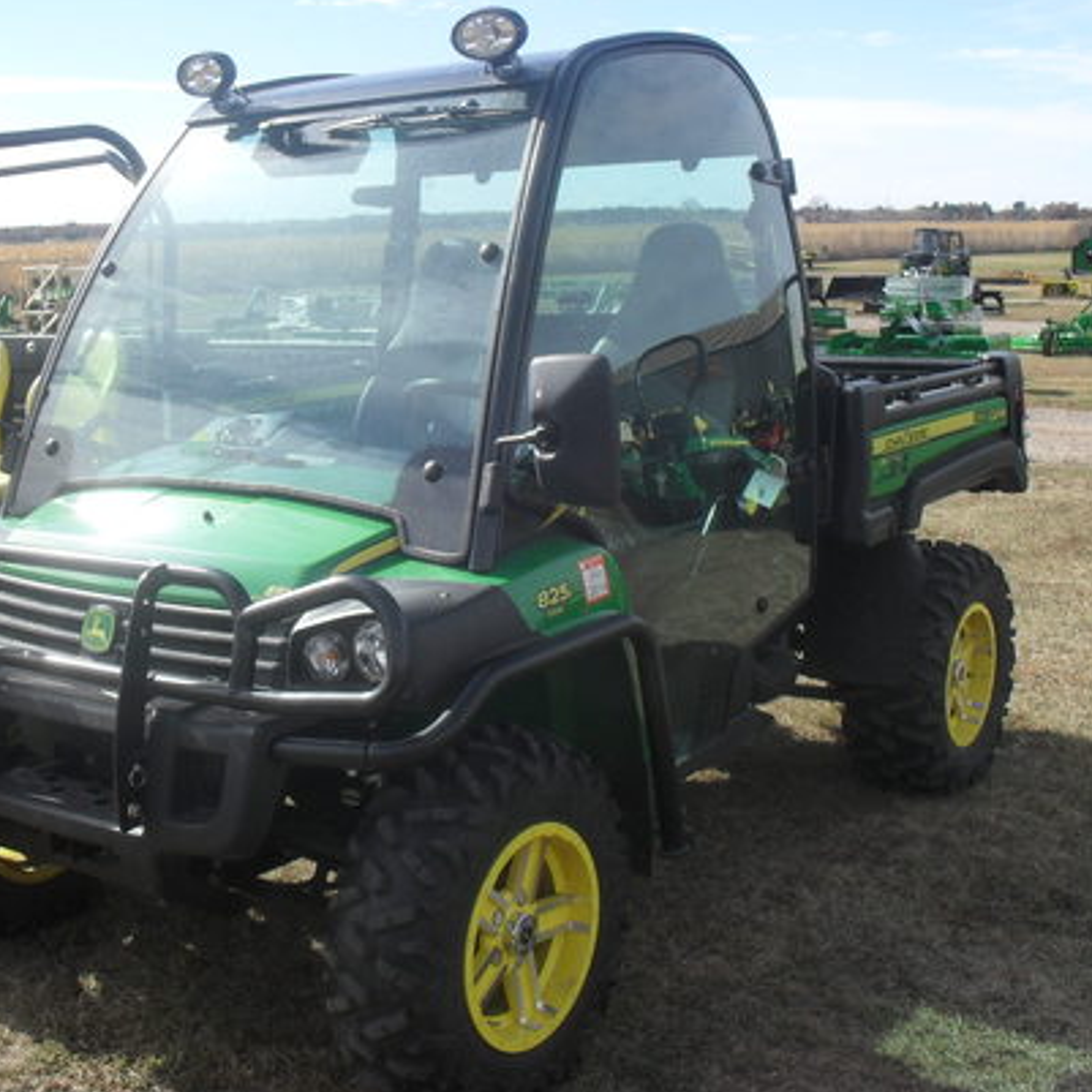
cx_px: 468
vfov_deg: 40.0
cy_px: 539
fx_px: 1499
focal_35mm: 42
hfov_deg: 39.9
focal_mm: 6.3
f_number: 8.4
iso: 100
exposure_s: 1/125
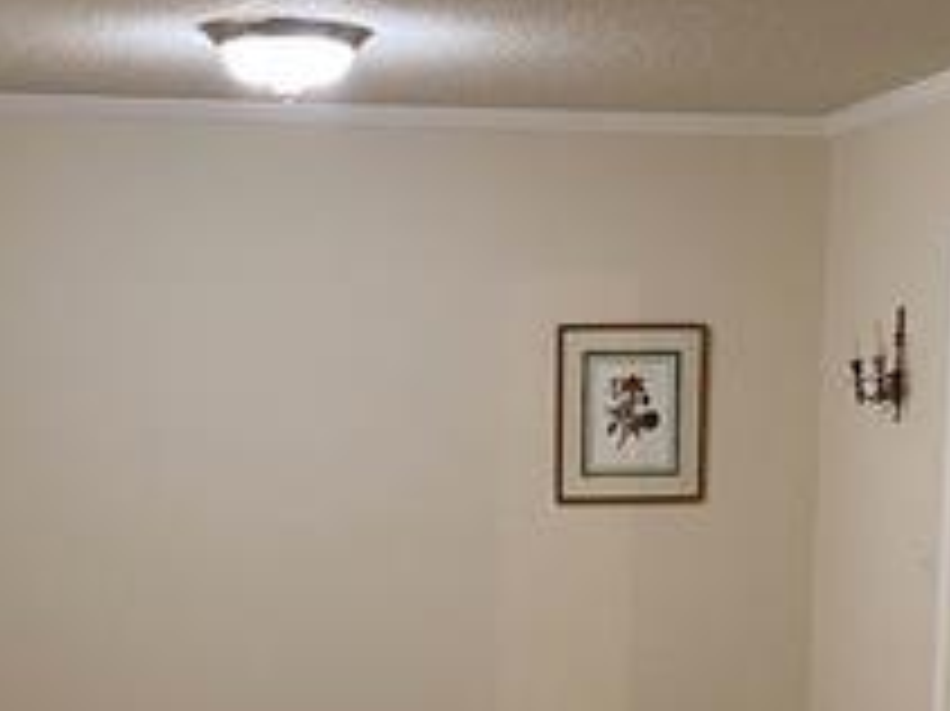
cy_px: 680
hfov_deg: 24.7
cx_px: 423
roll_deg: -1.0
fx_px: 2167
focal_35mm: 79
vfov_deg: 18.3
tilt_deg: -9.1
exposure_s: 1/60
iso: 160
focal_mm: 5.7
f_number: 1.5
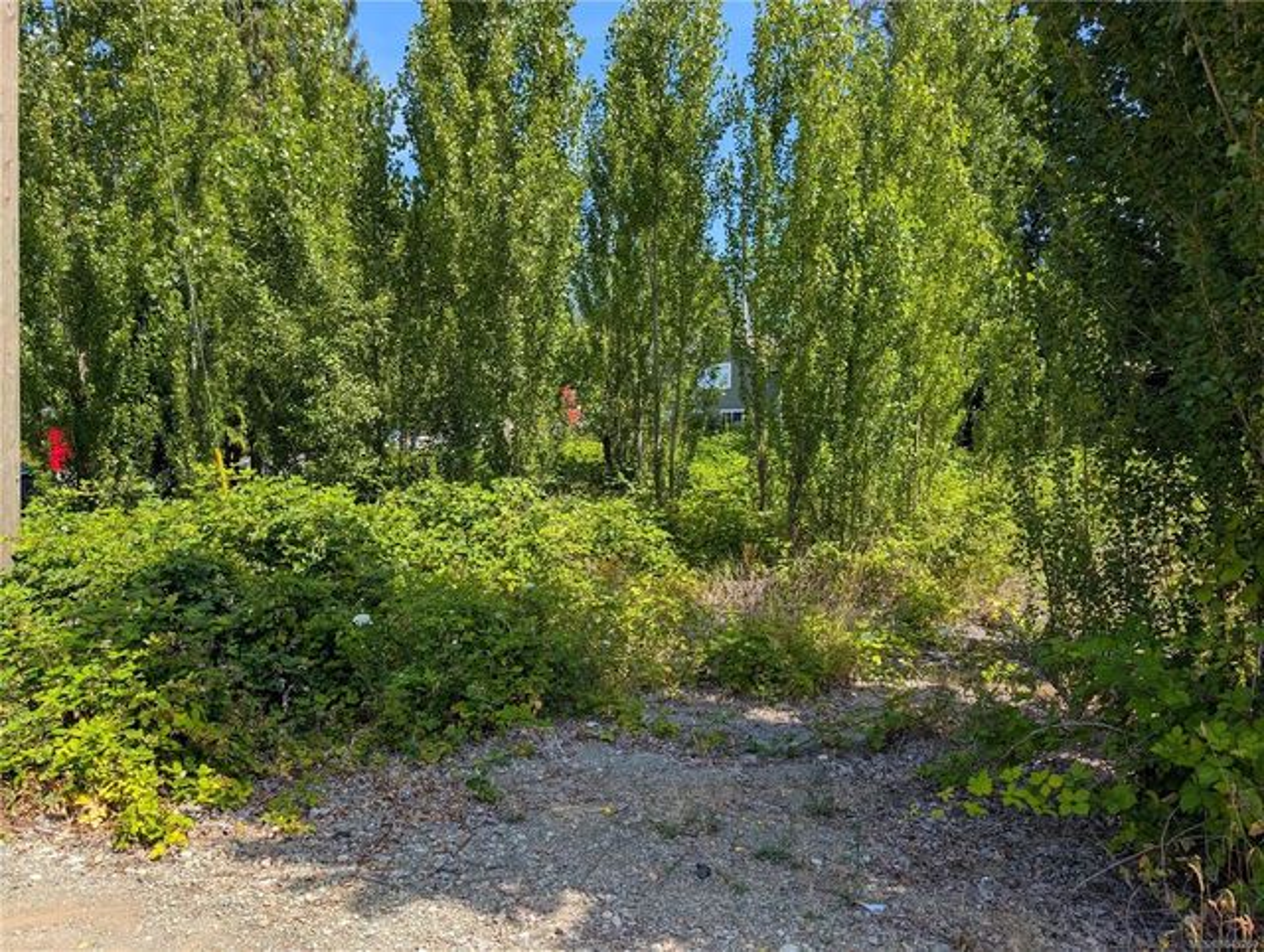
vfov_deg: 56.9
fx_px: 878
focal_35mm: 24
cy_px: 476
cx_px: 632
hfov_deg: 71.5
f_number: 1.68
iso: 19
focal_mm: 6.9
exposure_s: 1/474
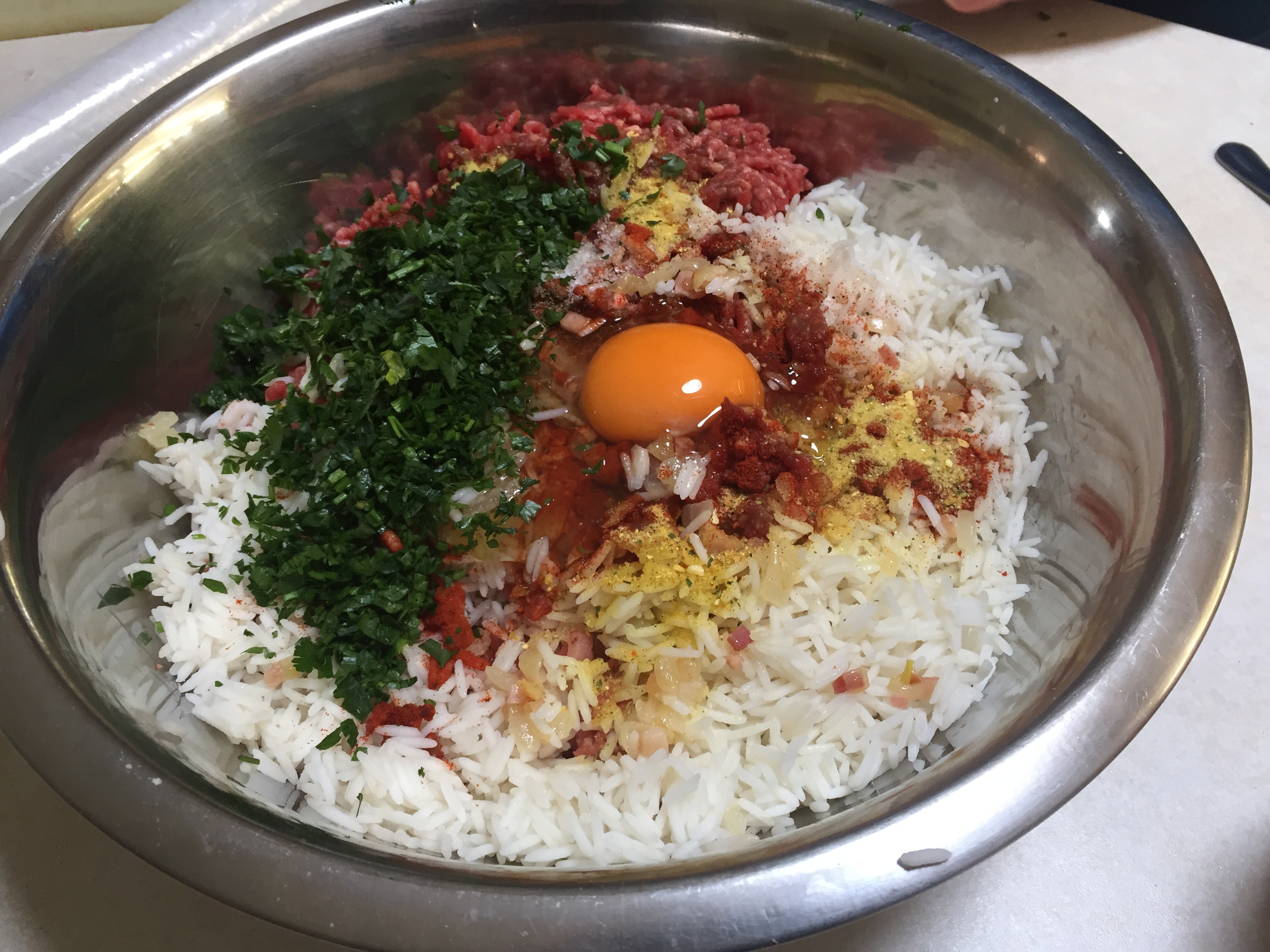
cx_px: 635
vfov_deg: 48.2
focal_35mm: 29
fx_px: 1064
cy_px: 476
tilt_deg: -54.3
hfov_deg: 61.7
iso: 80
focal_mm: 4.15
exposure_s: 1/33
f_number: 2.2
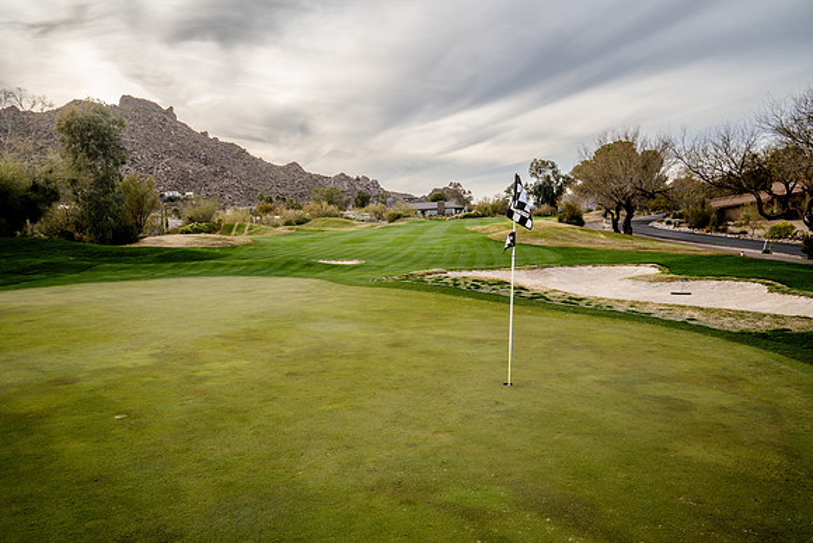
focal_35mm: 29
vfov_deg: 45.0
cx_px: 406
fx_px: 655
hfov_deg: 63.6
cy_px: 272
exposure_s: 1/125
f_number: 8
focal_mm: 29
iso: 160
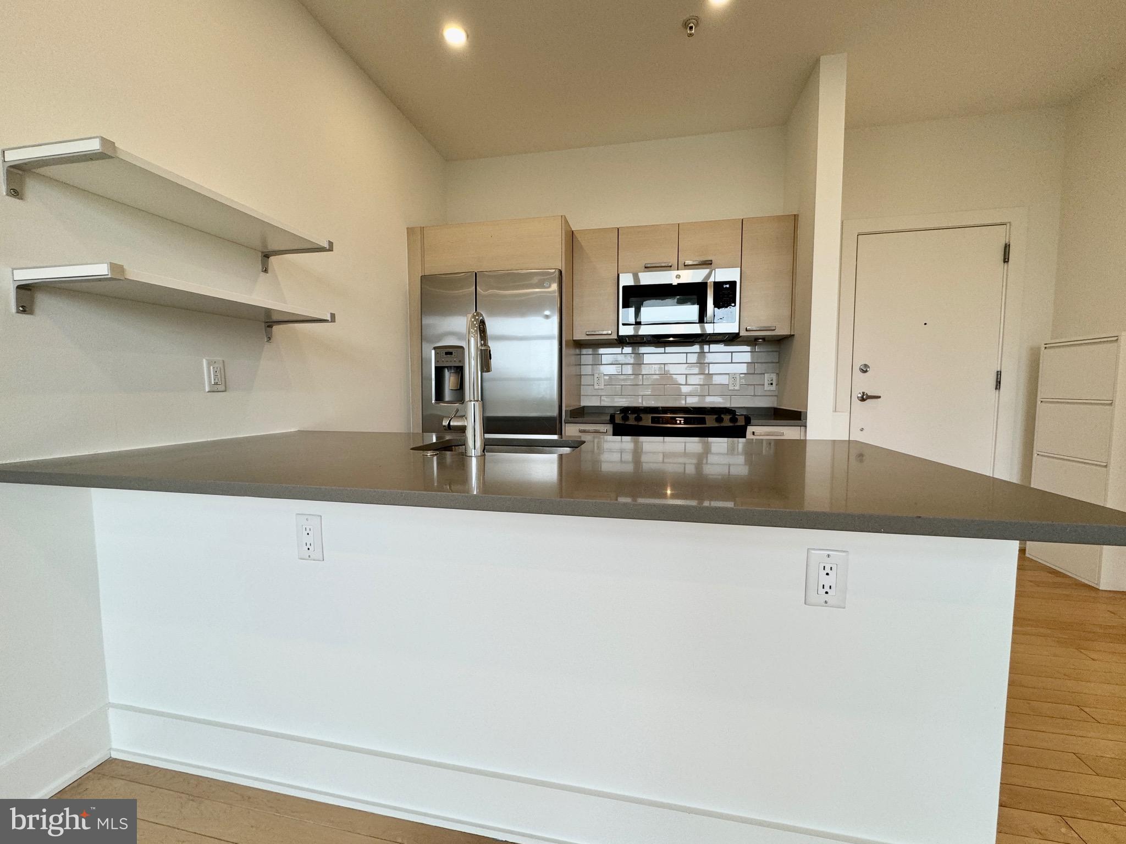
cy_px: 422
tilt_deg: -4.4
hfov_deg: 102.1
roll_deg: +1.0
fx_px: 455
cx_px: 563
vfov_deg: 85.7
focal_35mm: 14
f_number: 2.2
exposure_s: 1/120
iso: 80
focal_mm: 2.22
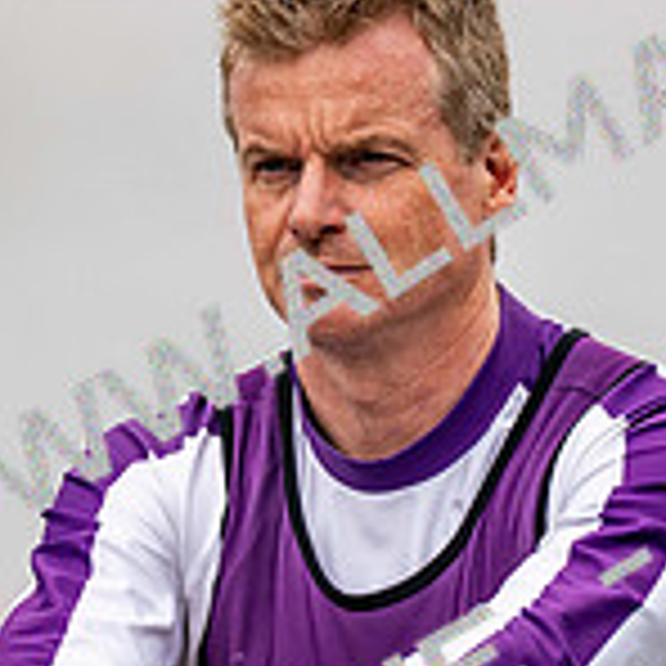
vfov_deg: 0.9
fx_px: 43491
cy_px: 592
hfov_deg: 0.9
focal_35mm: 1998
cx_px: 396
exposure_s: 1/2500
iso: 320
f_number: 4
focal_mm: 600
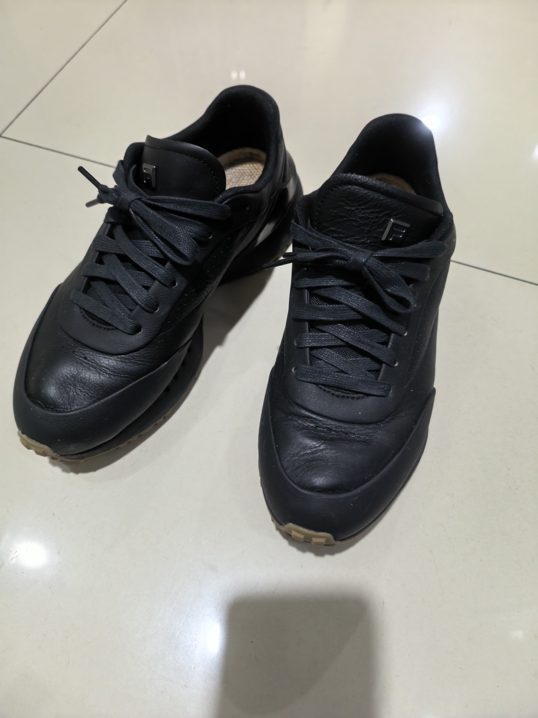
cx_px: 269
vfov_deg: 71.6
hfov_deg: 56.8
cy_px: 359
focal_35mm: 24
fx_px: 497
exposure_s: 1/33.2
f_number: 1.4
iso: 400
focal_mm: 5.75
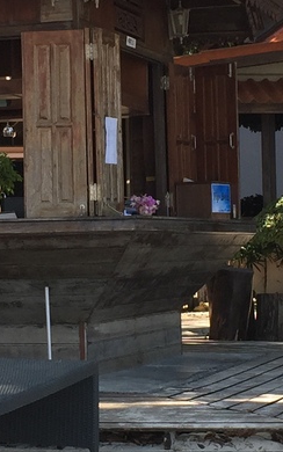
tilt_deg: +1.6
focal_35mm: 126
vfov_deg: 16.6
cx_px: 97
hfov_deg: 10.4
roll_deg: +0.2
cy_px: 206
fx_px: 1554
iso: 32
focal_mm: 4.15
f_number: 2.2
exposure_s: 1/353
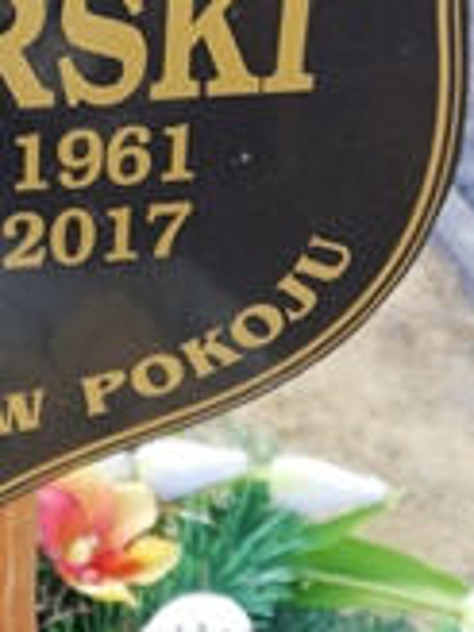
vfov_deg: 23.4
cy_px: -129
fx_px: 1388
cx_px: -73
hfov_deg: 18.5
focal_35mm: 76
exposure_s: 1/141
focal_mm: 3.81
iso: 50
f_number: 2.2
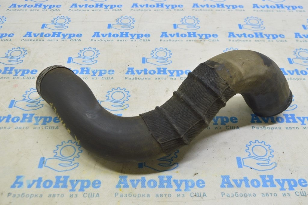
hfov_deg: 48.0
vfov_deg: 33.0
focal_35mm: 40
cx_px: 154
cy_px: 102
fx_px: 346
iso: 400
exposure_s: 1/20
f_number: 5.6
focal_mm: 27
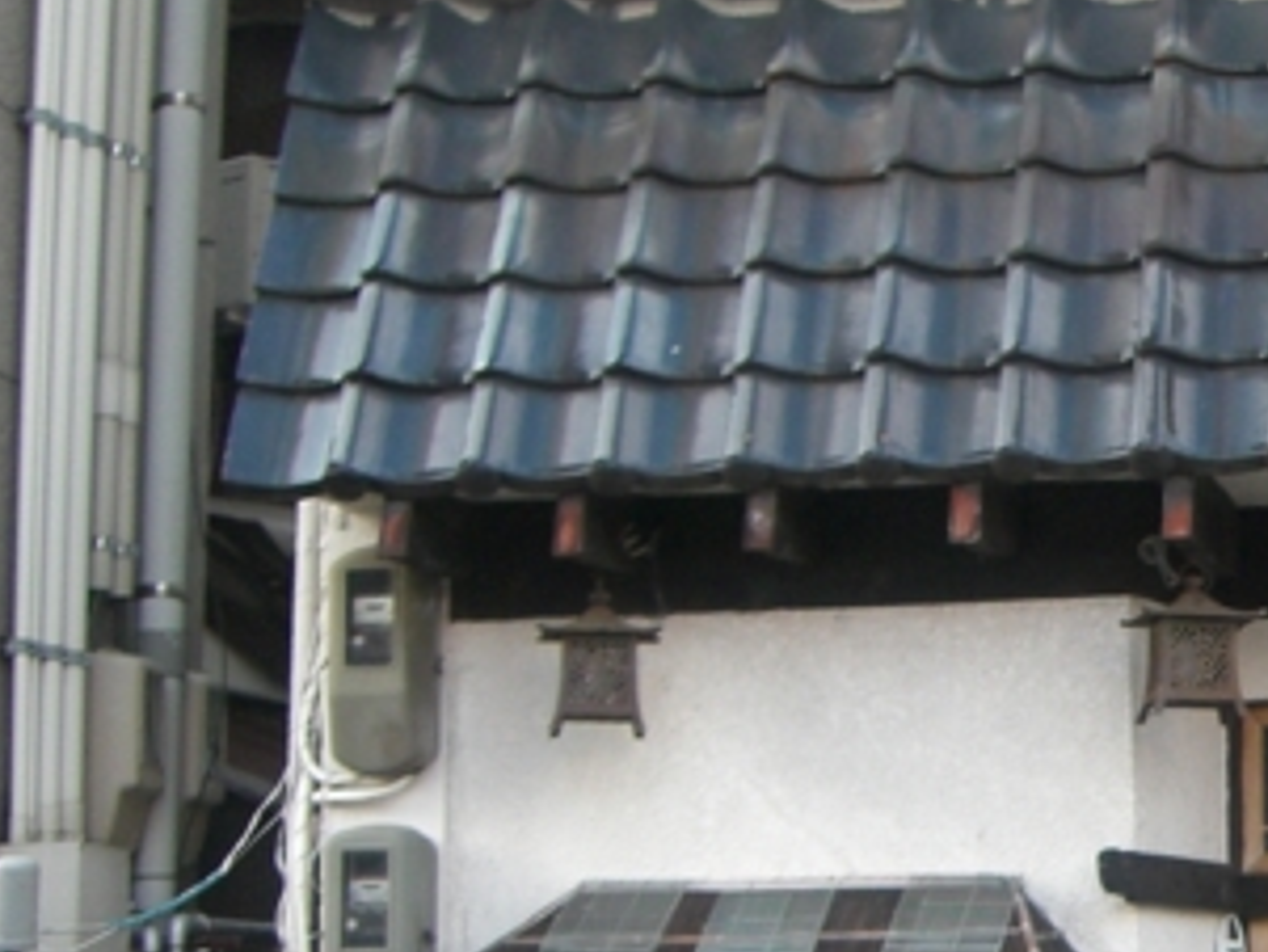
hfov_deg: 18.2
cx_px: 1618
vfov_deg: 14.6
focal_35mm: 101
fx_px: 3701
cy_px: 784
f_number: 2.7
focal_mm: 6.2
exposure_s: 1/100
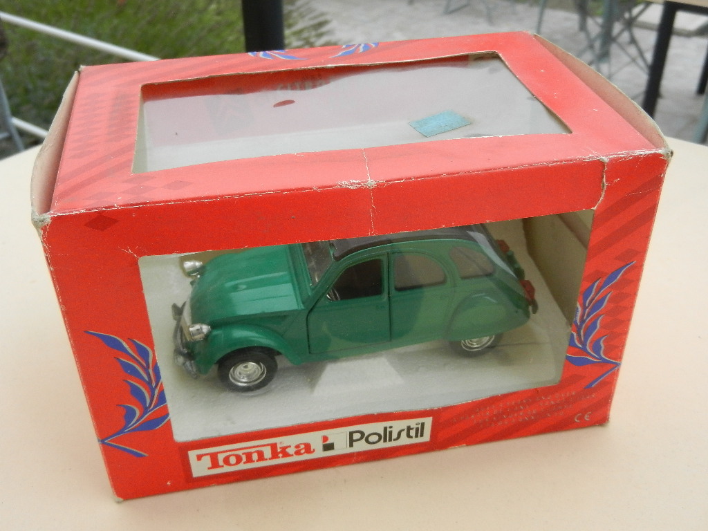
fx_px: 777
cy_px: 266
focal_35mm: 38
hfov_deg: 49.0
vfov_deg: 37.7
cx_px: 354
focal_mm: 6.9
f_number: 4
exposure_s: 1/250
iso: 450
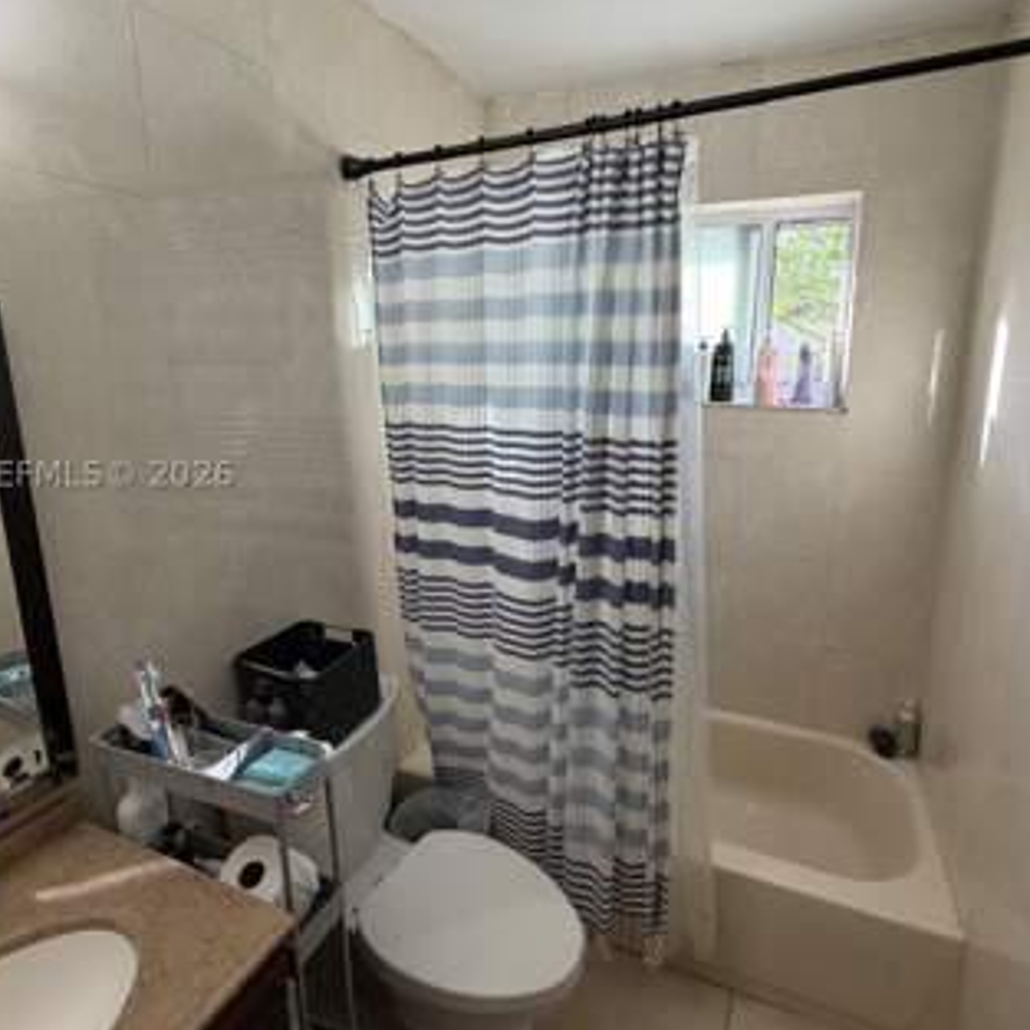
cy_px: 474
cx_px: 536
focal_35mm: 19
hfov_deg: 77.6
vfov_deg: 77.5
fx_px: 640
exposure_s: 1/120
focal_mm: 2.22
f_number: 2.2
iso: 200
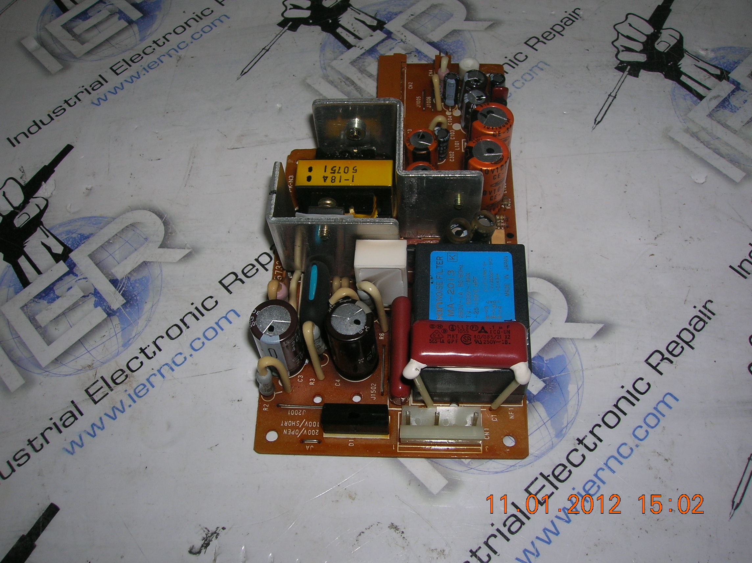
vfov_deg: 41.7
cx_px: 376
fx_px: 738
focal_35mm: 34
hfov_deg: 54.0
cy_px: 282
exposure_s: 1/60.1
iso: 50
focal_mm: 5.7
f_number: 4.9
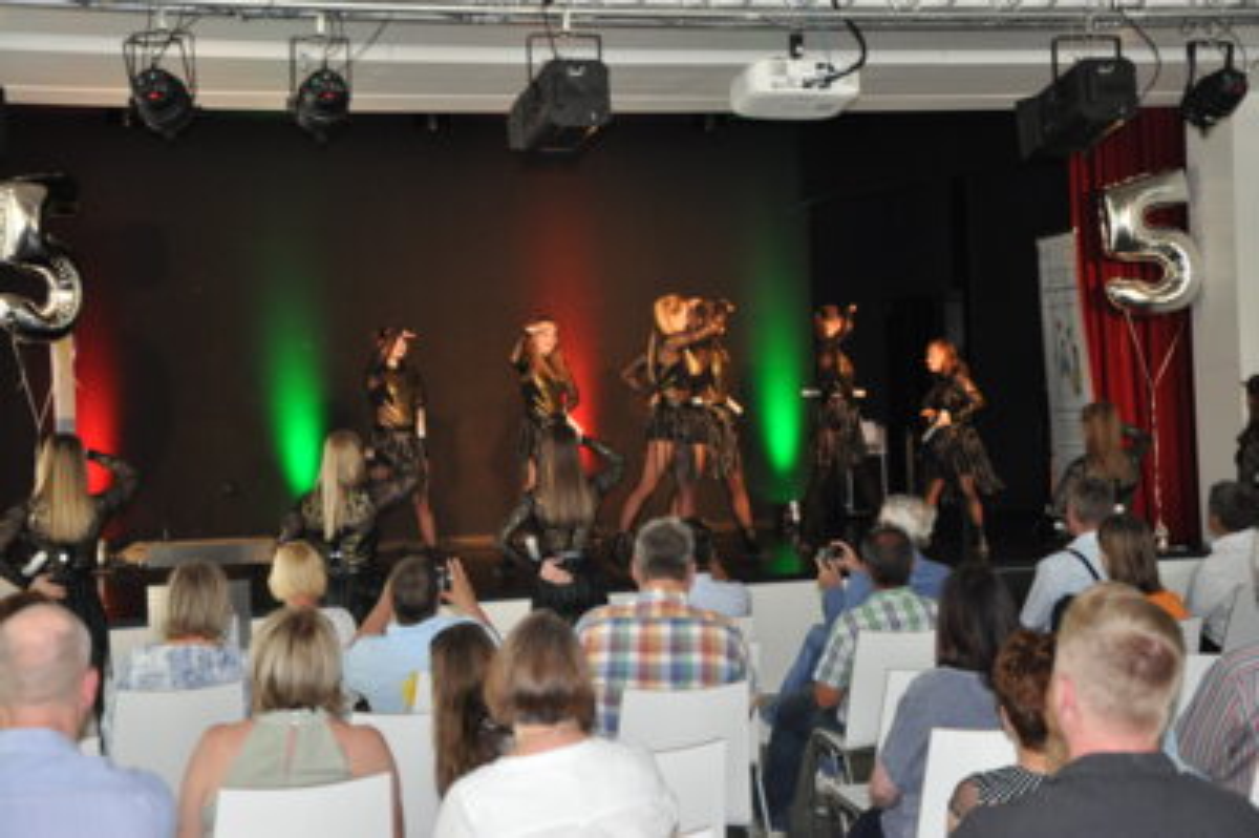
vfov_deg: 20.1
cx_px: 630
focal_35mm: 68
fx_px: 2359
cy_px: 419
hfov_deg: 29.9
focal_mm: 45
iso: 800
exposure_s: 1/60
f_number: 4.8
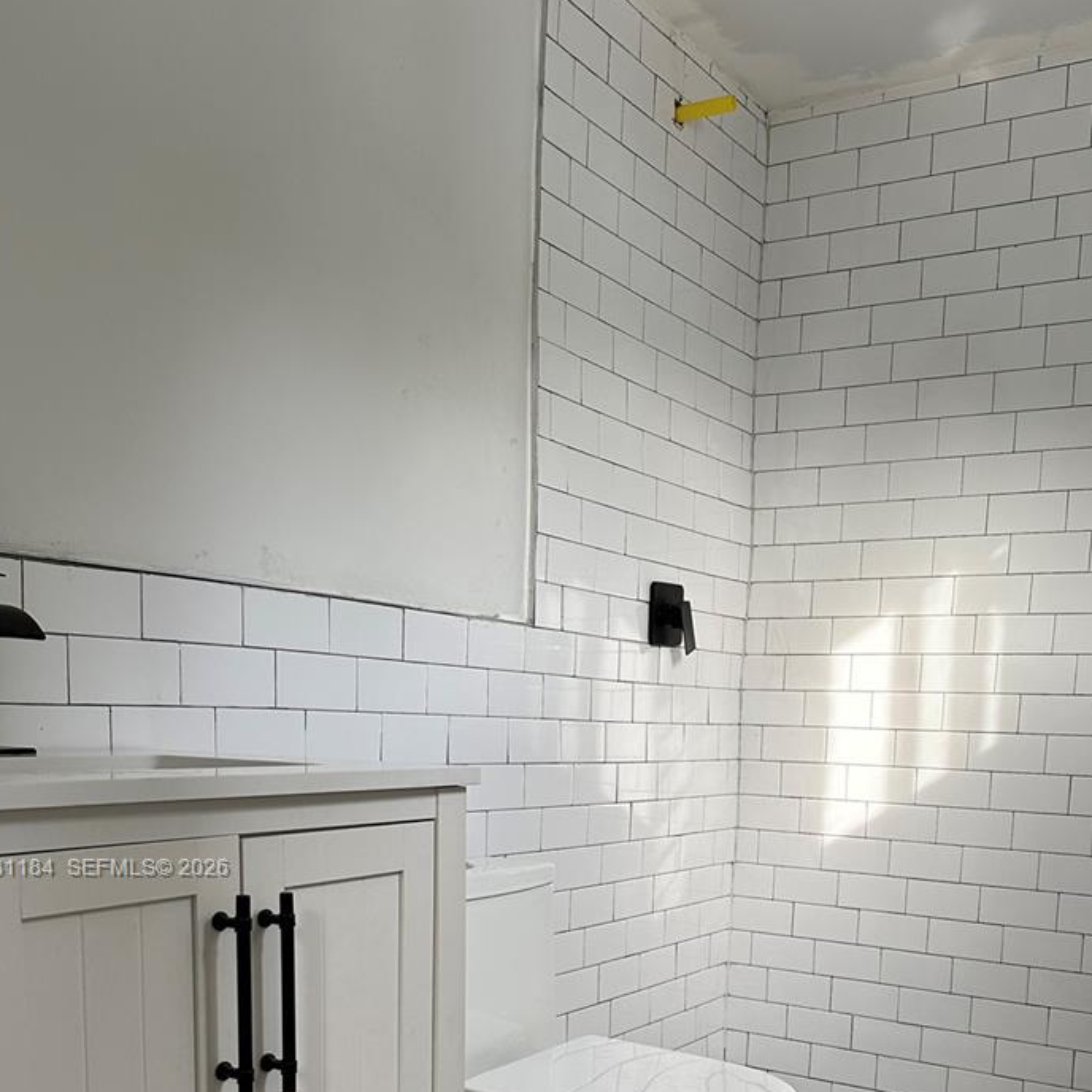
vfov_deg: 42.9
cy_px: 870
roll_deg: -2.3
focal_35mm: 37
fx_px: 1321
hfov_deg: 44.7
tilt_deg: -7.0
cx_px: 649
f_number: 1.78
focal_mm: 6.86
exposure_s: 1/121
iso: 125
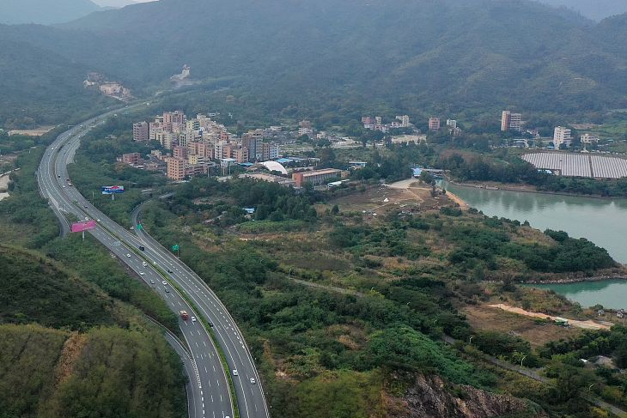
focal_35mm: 46
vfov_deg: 29.3
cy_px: 204
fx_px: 801
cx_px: 158
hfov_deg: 41.5
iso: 100
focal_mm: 10.26
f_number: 5
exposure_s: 1/200
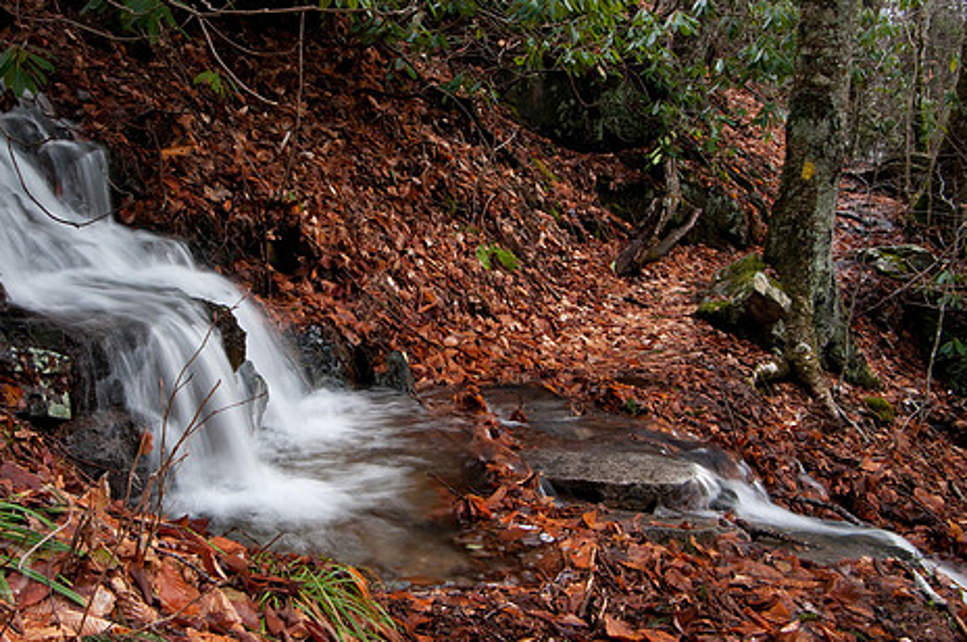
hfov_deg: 61.3
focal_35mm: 30
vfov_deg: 43.3
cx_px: 373
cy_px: 264
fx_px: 805
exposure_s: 1/4
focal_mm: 16
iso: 200
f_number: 10
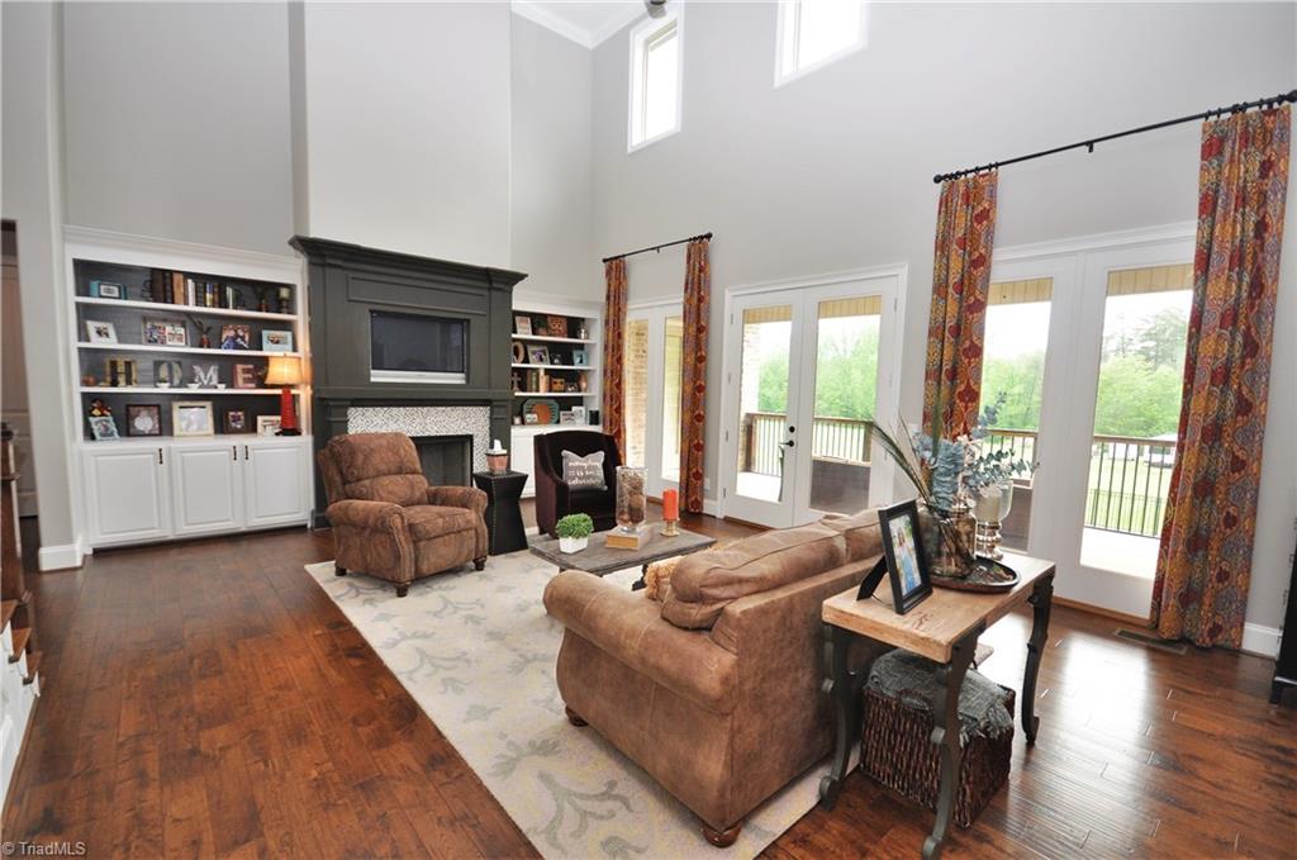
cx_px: 648
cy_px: 430
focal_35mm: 15
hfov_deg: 100.5
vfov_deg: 77.1
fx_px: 539
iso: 400
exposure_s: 1/80
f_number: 4.5
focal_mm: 10
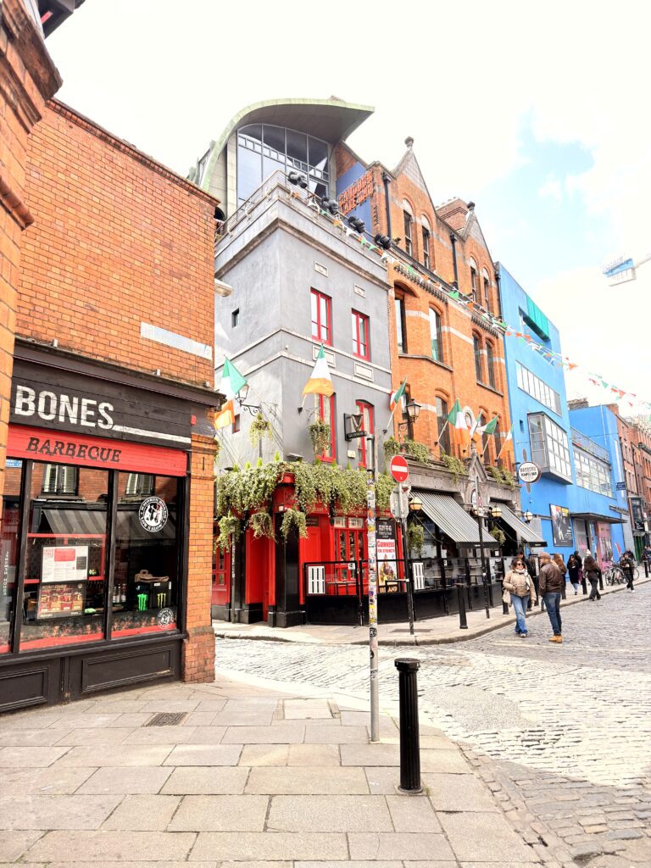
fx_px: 602
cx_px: 326
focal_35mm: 24
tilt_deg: +11.1
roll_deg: +1.9
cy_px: 434
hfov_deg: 56.8
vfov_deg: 71.6
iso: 80
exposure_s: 1/545
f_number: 1.78
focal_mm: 6.76
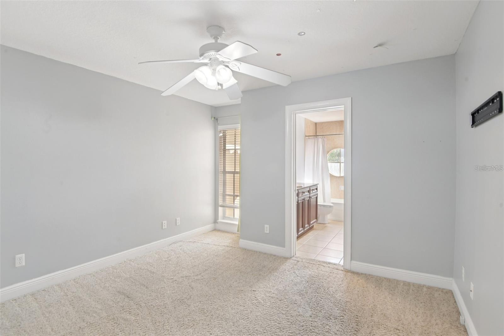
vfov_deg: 70.4
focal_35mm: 17
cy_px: 168
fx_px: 238
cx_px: 252
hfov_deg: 93.3
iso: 400
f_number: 8
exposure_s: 1/25
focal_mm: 17
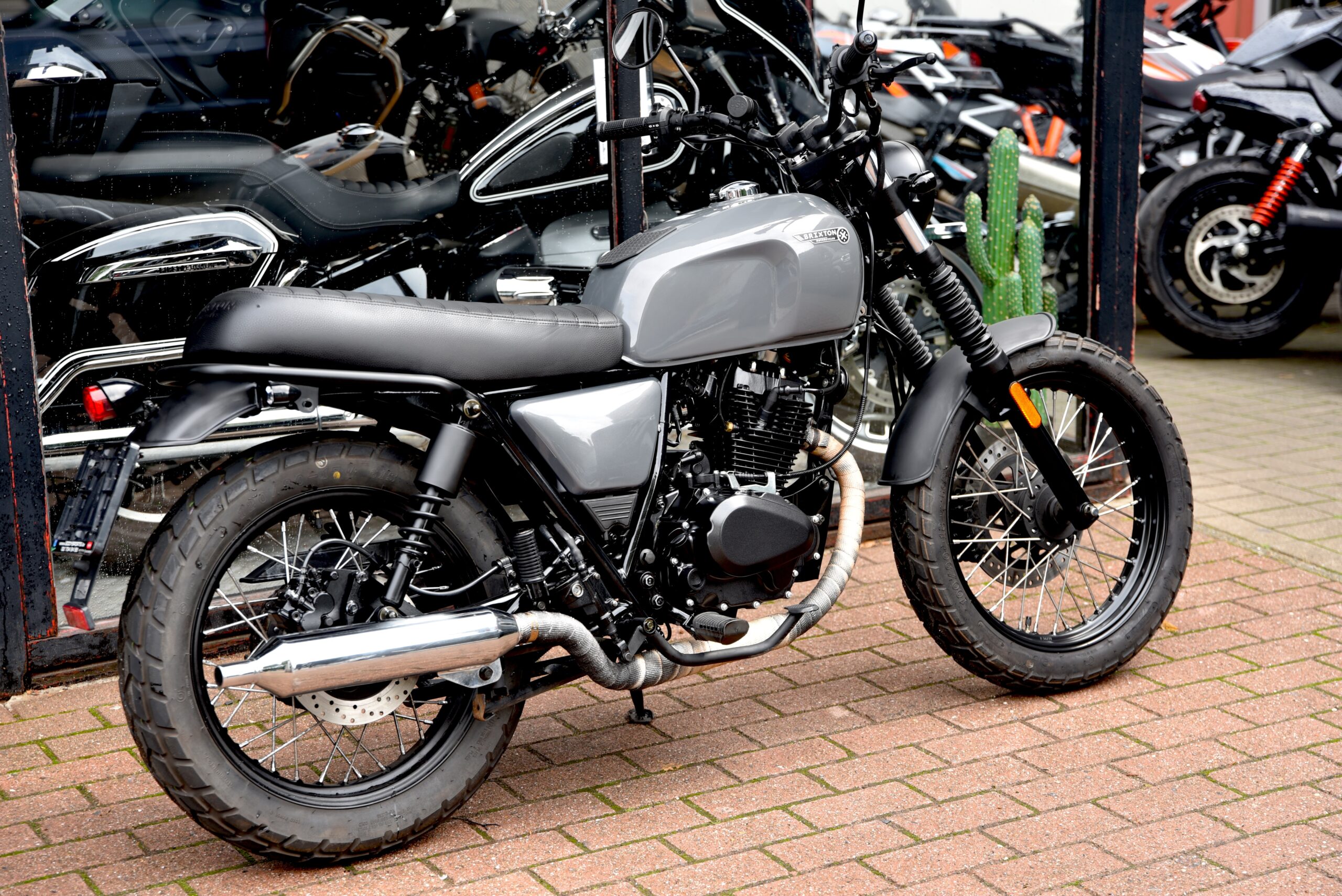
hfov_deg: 30.9
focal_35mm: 65
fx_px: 2424
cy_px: 448
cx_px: 671
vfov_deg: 20.9
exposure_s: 1/60
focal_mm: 65
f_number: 4
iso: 100
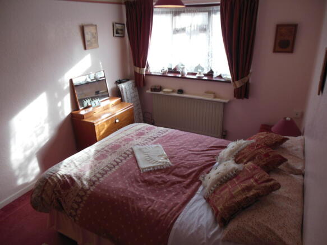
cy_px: 122
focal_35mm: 25
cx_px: 164
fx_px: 236
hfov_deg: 69.4
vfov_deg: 54.9
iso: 125
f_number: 3.2
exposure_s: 1/50
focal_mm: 4.5
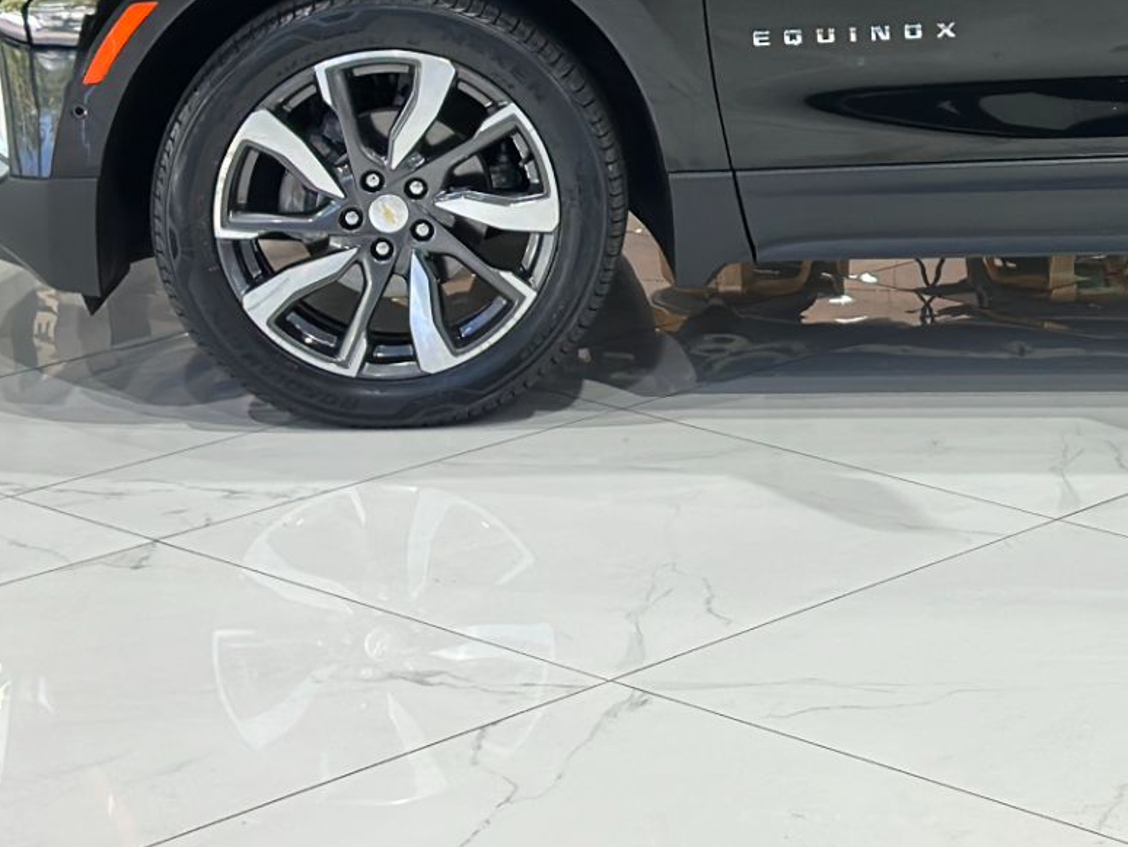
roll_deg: -1.2
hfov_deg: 16.1
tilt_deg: -7.6
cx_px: 1191
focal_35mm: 119
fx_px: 3879
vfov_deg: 12.2
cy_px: -159
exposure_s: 1/60
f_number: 1.78
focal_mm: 6.86
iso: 160
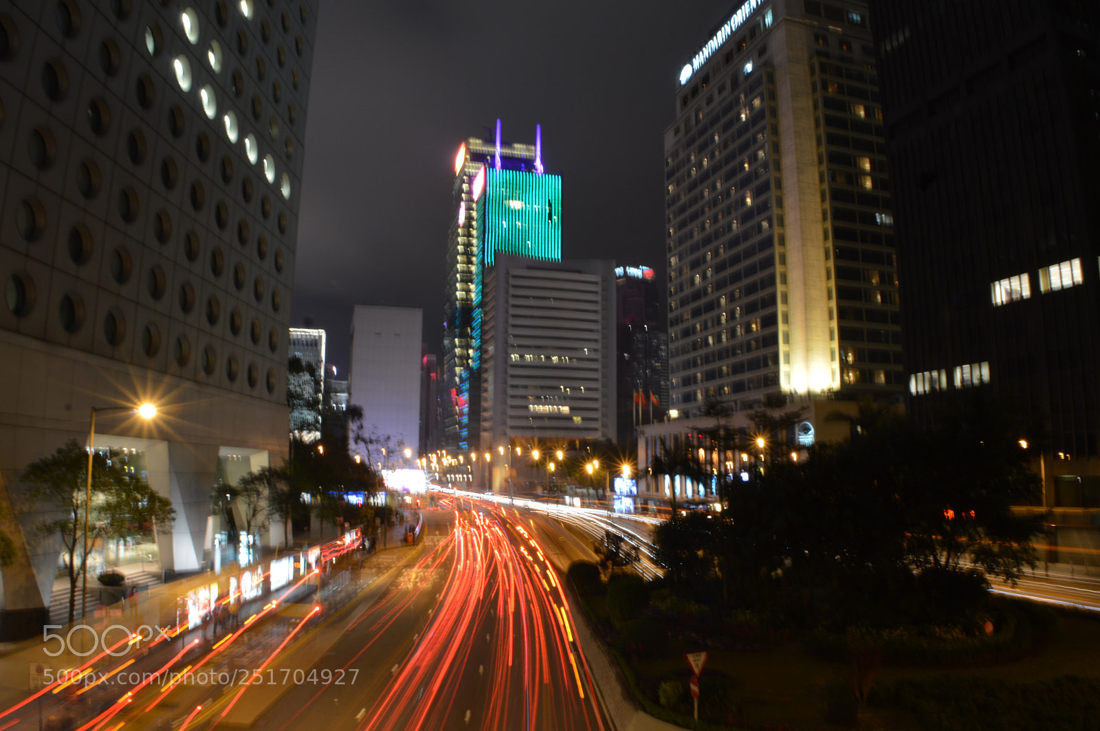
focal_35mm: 27
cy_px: 366
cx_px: 550
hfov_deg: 67.4
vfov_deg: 47.9
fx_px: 824
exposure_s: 20
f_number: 20
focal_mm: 18
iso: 100
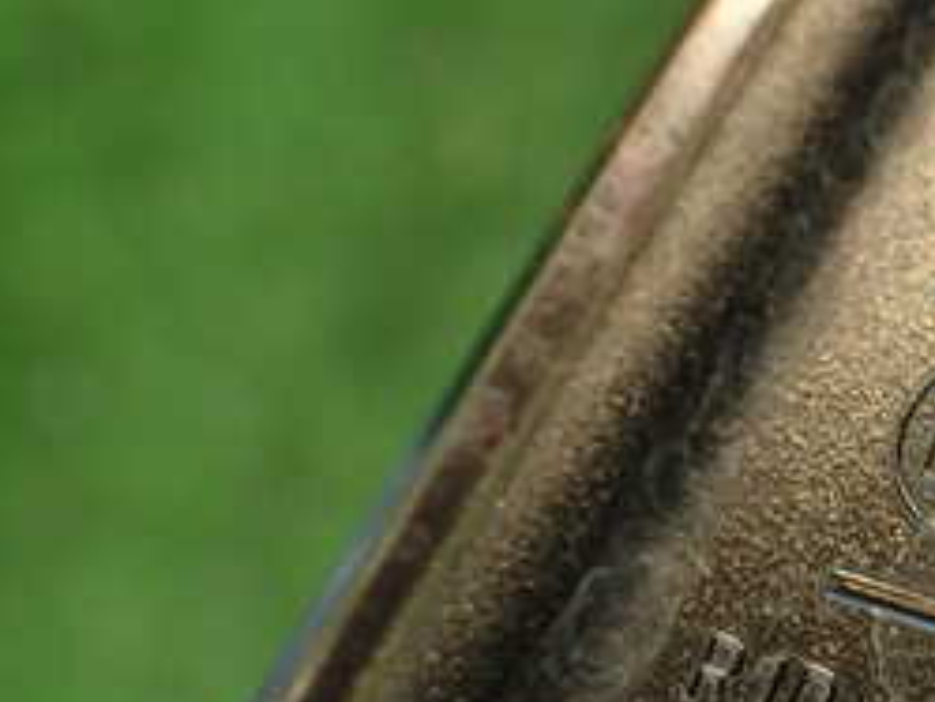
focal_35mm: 77
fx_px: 2081
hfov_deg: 23.7
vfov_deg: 19.1
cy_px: 390
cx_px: 1029
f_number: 2.4
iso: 200
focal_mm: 5.79
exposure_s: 1/30
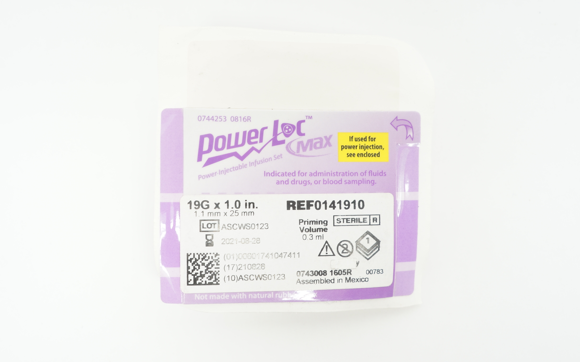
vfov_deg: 30.9
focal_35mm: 42
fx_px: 656
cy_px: 168
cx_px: 290
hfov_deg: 47.7
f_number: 8
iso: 400
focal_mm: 27
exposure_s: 1/15
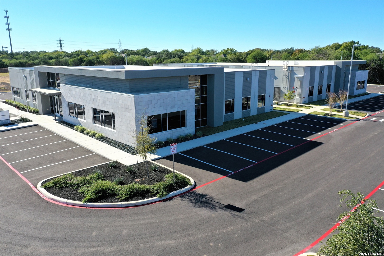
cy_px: 128
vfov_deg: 46.4
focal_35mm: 28
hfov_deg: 65.5
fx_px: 299
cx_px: 192
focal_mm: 10.26
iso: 100
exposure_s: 1/400
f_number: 5.6
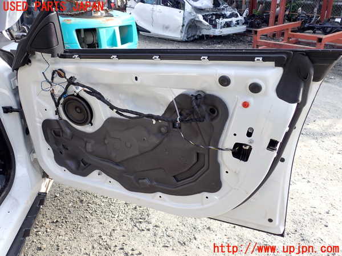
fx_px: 296
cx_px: 171
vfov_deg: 46.8
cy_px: 128
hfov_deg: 60.0
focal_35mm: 30
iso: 100
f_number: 3.2
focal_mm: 5.4
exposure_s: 1/125
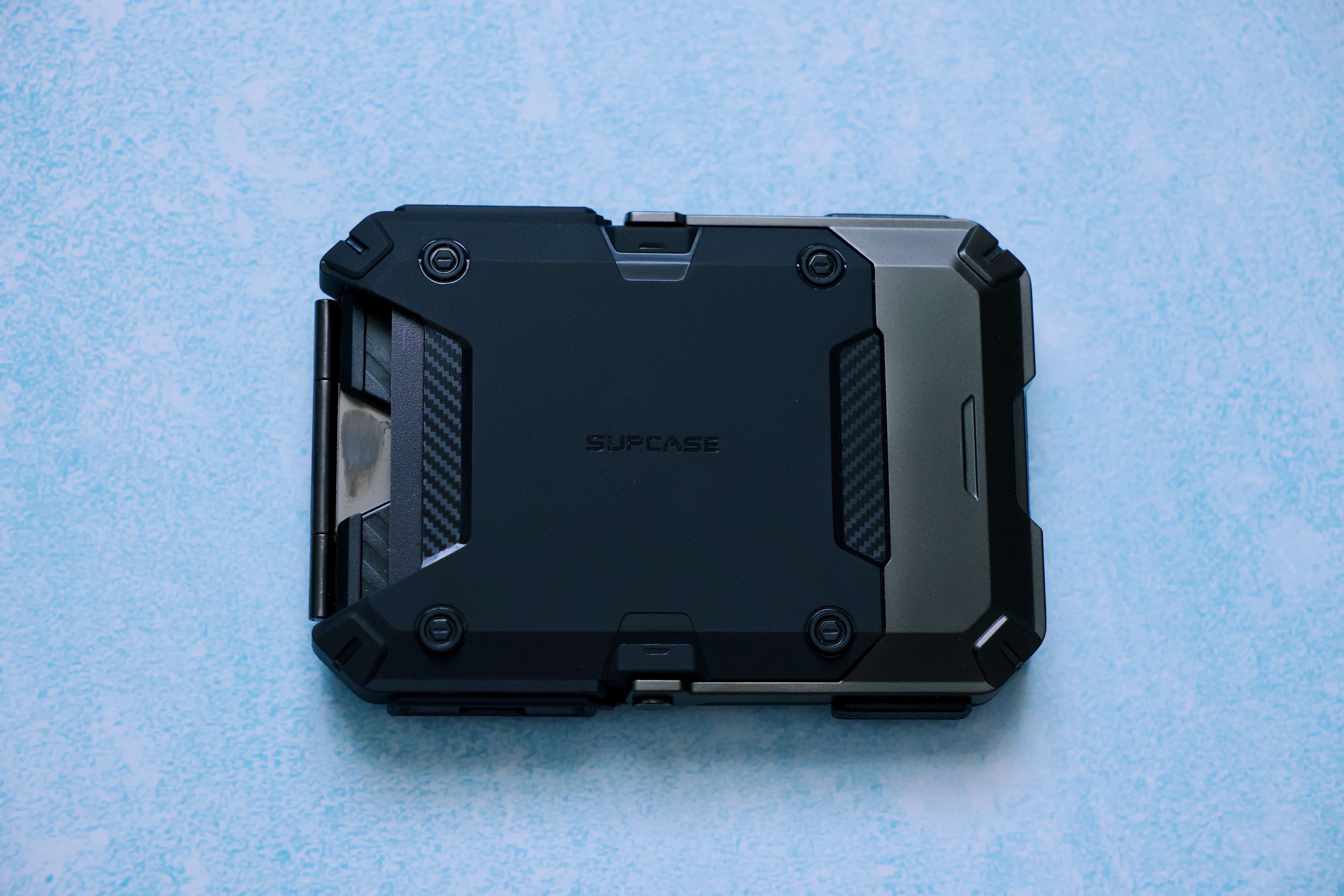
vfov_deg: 18.2
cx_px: 672
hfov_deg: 27.0
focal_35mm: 75
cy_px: 448
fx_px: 2799
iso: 1600
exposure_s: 1/80
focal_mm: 50
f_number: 5
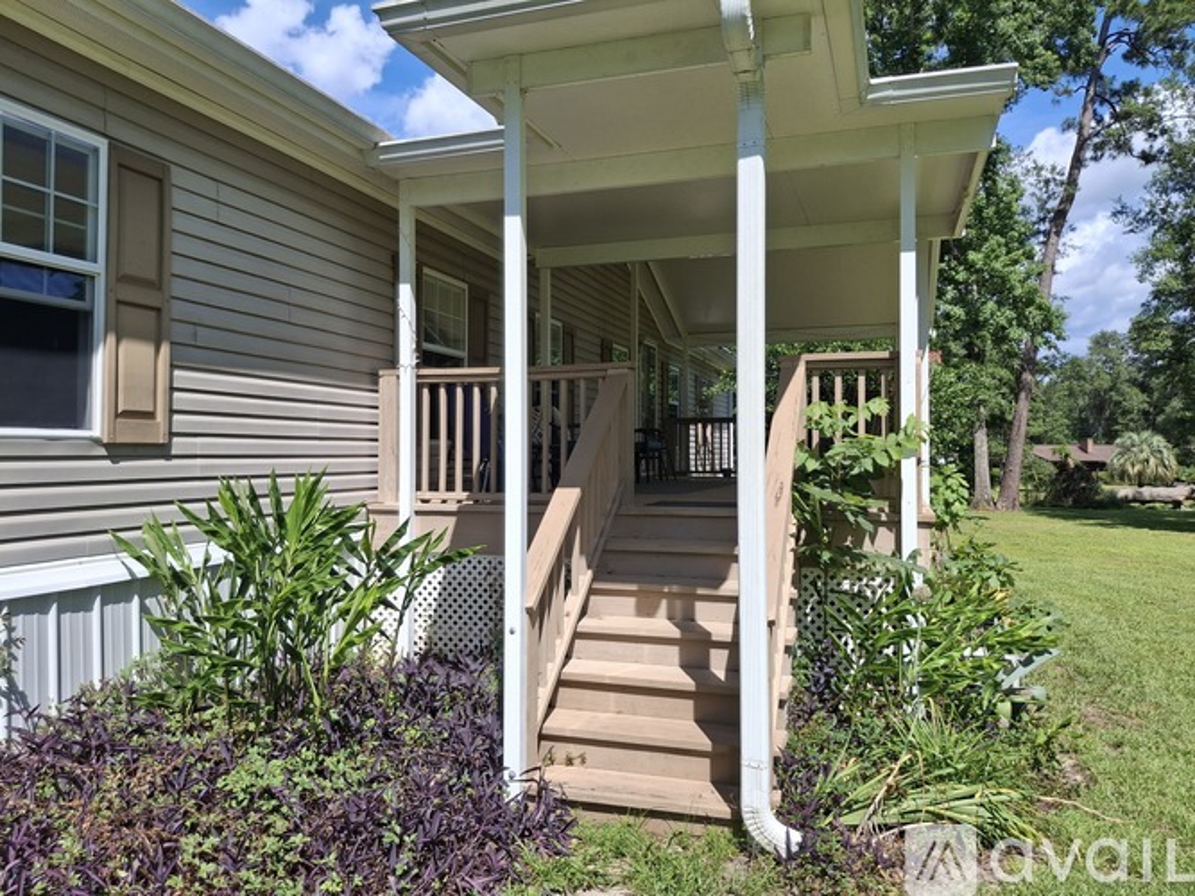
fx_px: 863
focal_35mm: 25
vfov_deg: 54.9
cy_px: 448
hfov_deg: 69.4
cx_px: 598
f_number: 1.8
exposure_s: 1/2101
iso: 32
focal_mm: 4.69
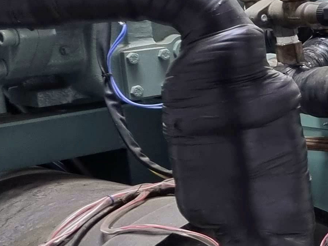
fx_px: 1109
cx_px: 682
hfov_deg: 13.9
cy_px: 138
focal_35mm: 117
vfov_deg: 12.7
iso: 160
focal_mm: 5.4
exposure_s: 1/60
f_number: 1.8
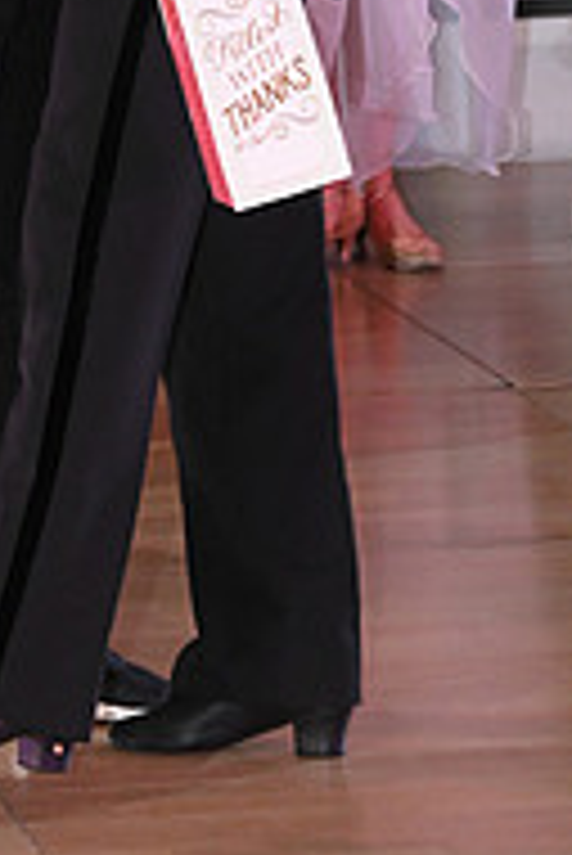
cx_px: -218
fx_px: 7113
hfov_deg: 4.6
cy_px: -207
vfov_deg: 6.8
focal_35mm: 299
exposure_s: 1/200
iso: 2000
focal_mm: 98
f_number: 5.6
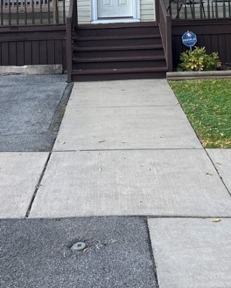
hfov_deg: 25.8
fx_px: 504
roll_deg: +2.0
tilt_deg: +2.0
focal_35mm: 59
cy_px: -27
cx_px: 116
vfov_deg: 29.0
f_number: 1.5
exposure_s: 1/314
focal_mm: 5.7
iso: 50
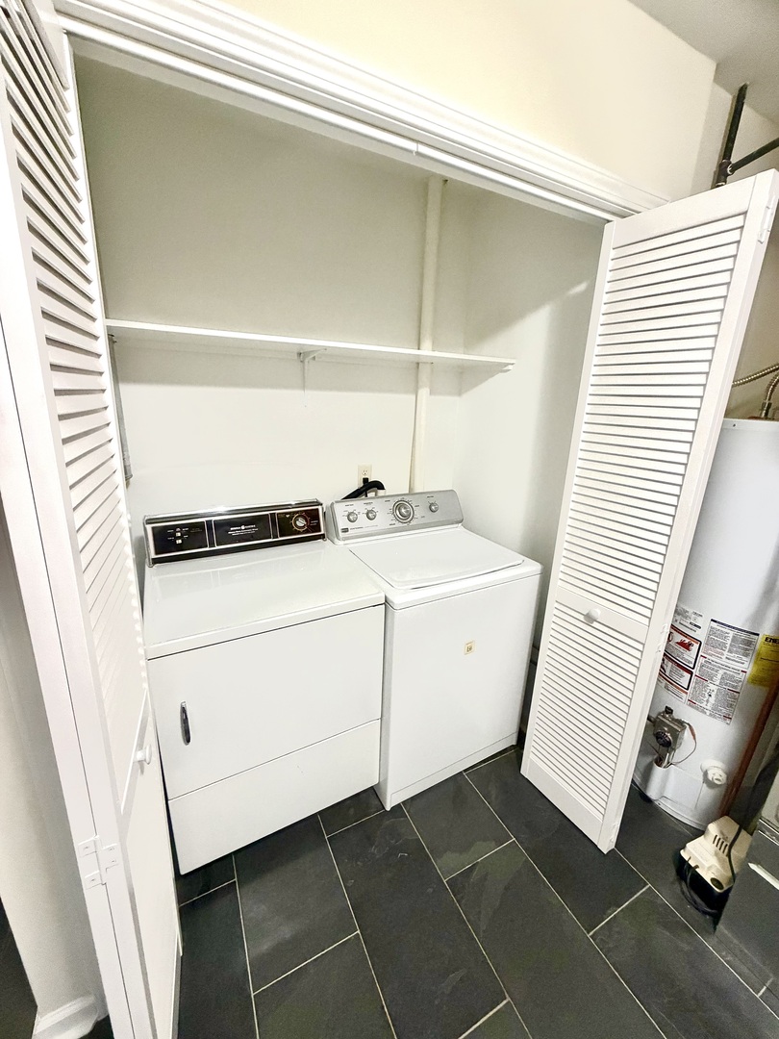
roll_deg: -2.3
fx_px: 420
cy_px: 520
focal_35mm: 14
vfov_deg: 102.1
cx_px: 390
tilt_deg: -16.0
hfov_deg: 85.7
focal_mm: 2.22
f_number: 2.2
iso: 500
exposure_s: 1/60
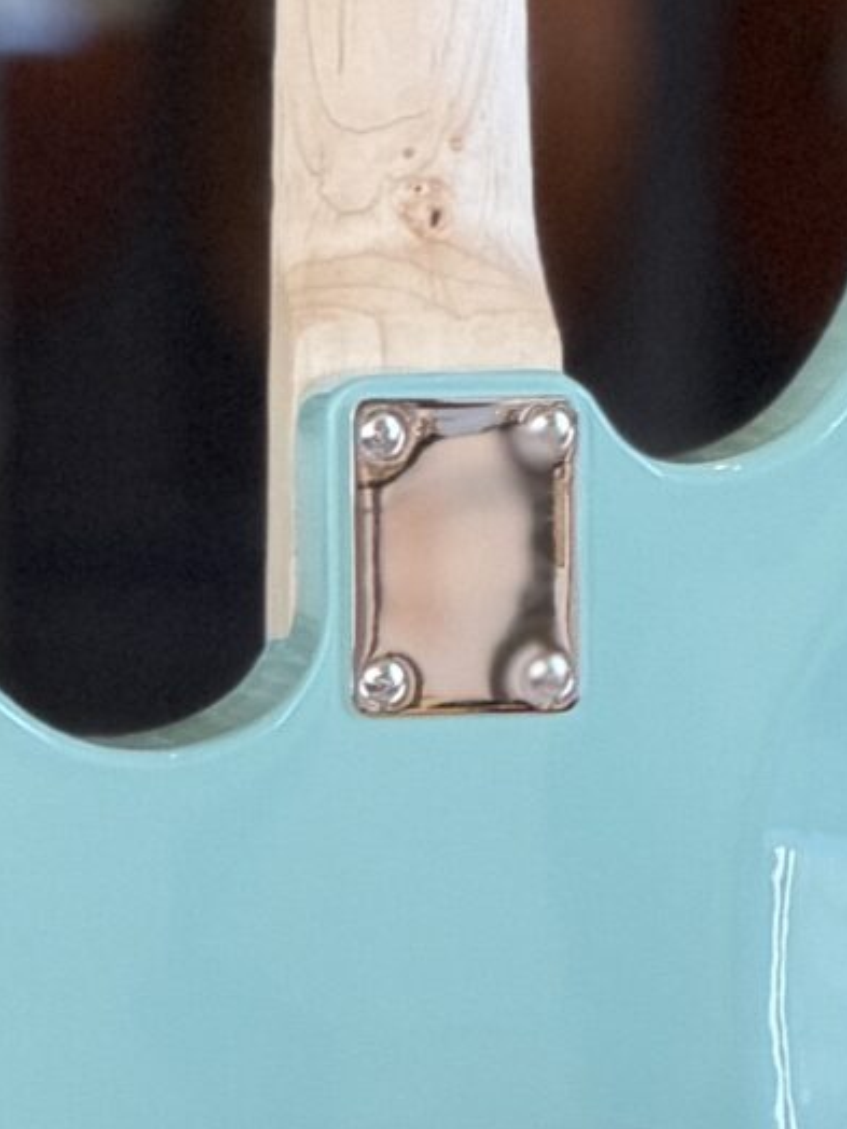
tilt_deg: -6.3
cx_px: 409
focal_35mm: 489
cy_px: -177
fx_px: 15953
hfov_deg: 3.0
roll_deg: -0.8
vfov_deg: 4.0
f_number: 2.8
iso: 500
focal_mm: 16.89
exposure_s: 1/100
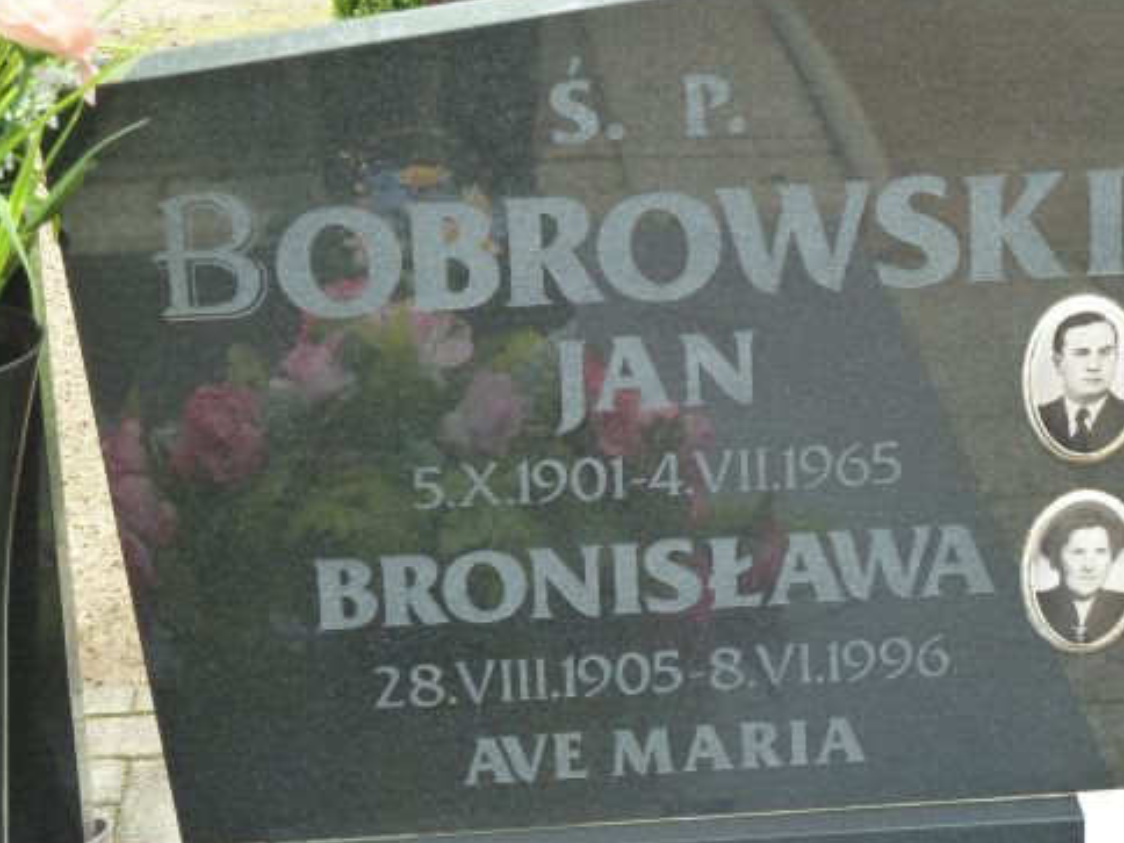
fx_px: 4124
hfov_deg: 15.5
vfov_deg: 11.7
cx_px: 715
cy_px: 455
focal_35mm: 127
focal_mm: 15.8
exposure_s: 1/50
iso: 125
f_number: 4.3
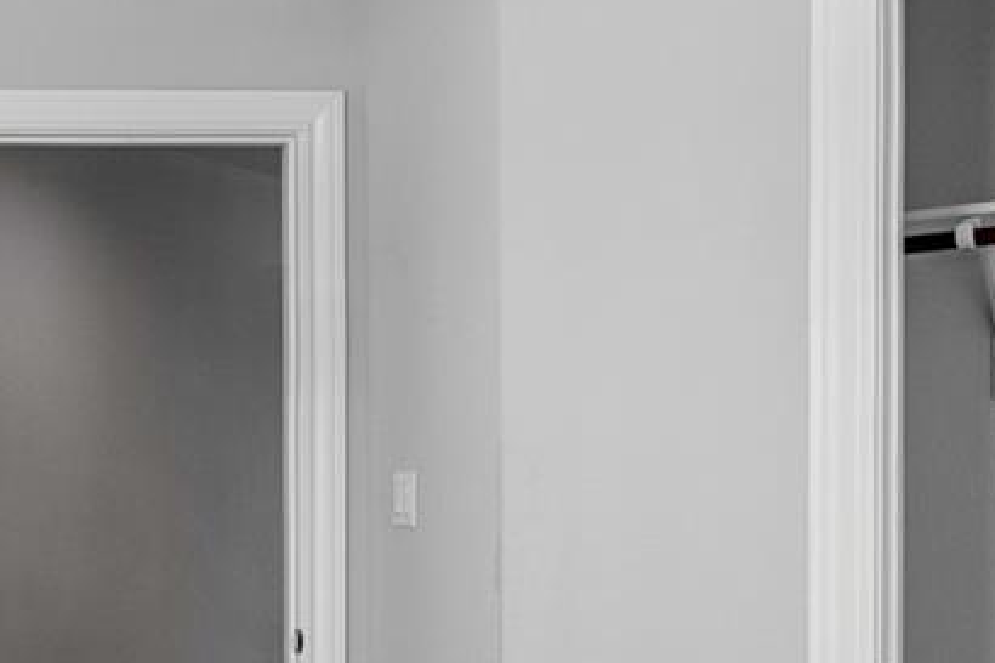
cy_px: 540
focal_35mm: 60
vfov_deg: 22.3
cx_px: -291
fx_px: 1658
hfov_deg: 27.8
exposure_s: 1/125
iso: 320
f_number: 8
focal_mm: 12
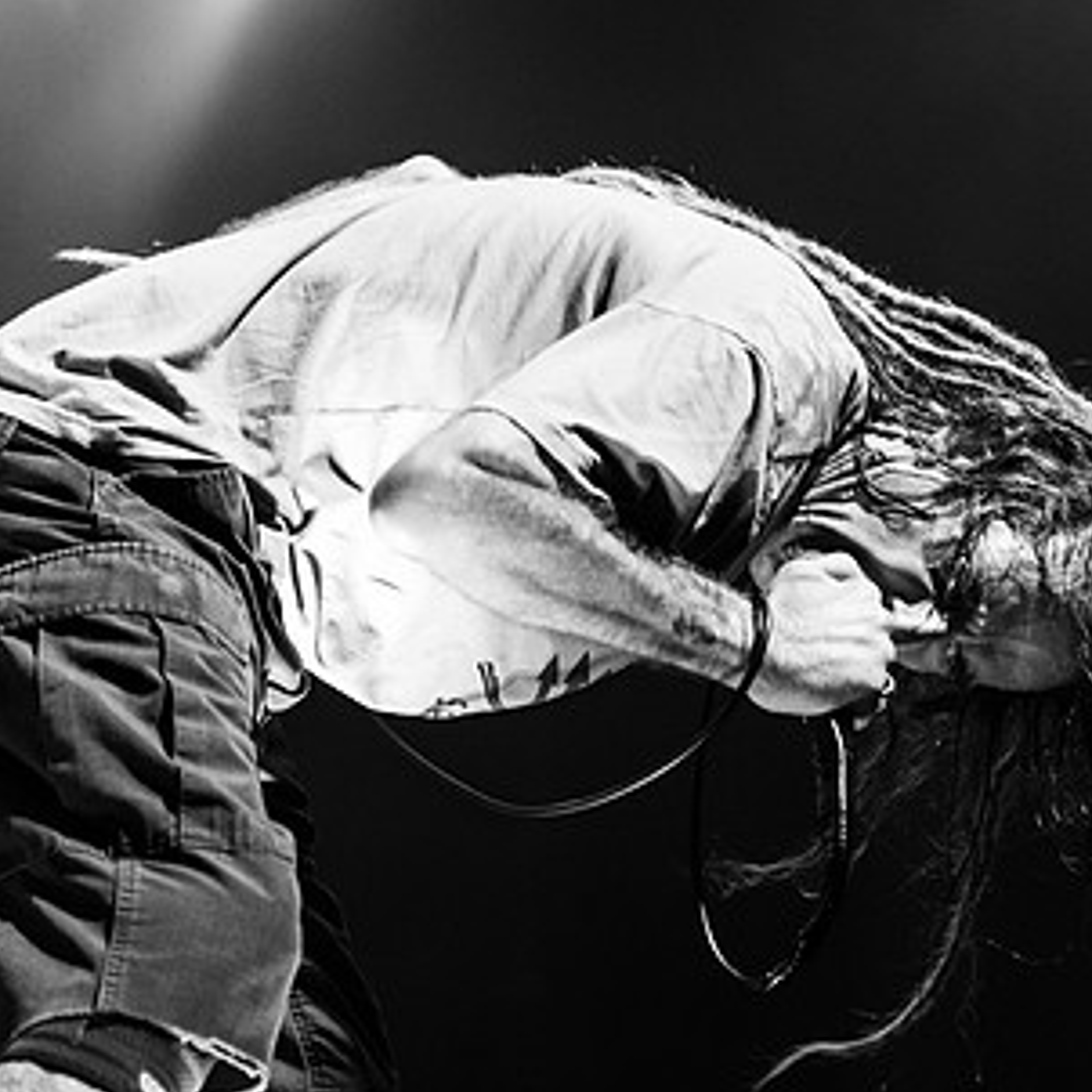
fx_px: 4818
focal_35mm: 135
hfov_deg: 12.9
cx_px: 773
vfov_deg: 12.9
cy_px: 366
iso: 3200
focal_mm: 70
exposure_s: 1/320
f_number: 3.2
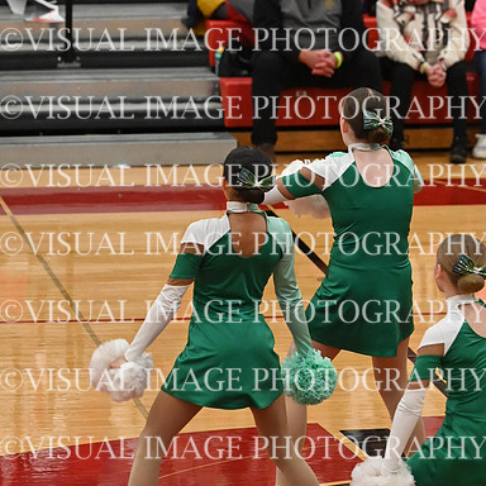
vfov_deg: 5.5
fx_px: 5035
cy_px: 346
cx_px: 244
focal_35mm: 317
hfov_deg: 5.5
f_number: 4
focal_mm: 165
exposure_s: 1/400
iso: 6400
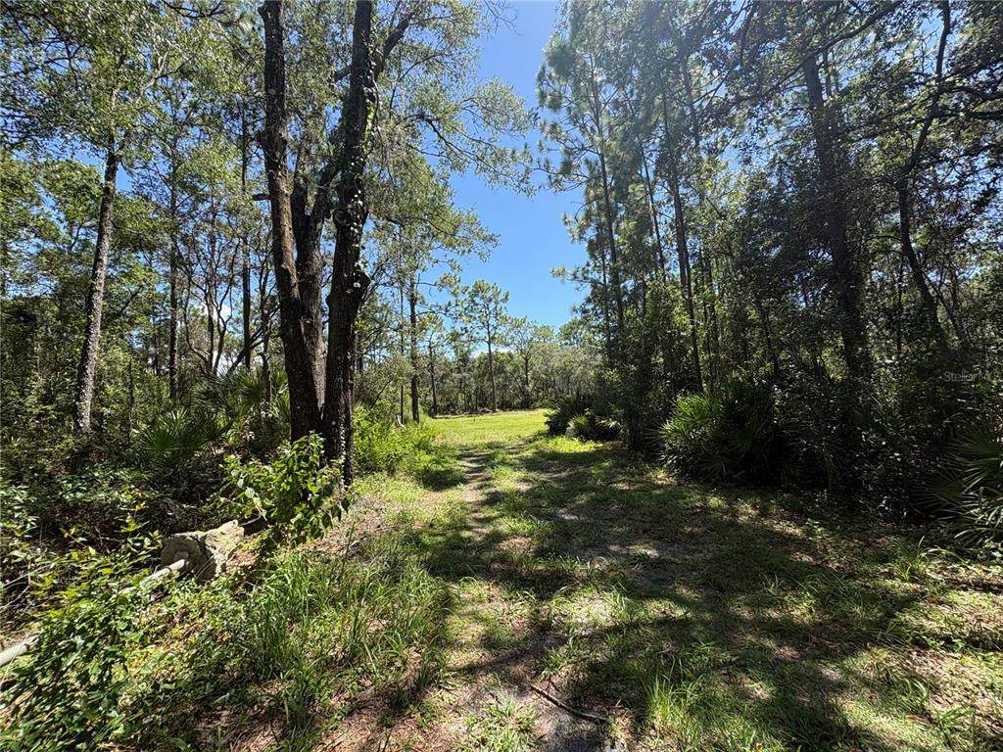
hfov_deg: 102.1
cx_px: 502
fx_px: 406
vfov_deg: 85.7
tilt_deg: +5.7
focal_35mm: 14
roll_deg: +1.8
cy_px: 376
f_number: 2.2
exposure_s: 1/734
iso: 40
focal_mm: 2.22
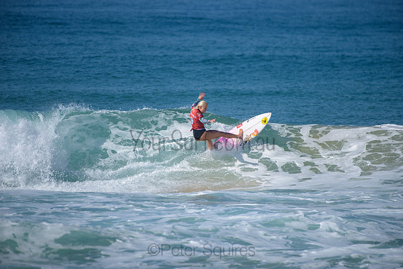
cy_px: 134
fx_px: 5598
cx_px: 202
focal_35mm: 500
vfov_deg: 2.8
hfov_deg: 4.1
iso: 160
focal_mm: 500
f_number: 5.6
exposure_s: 1/2000
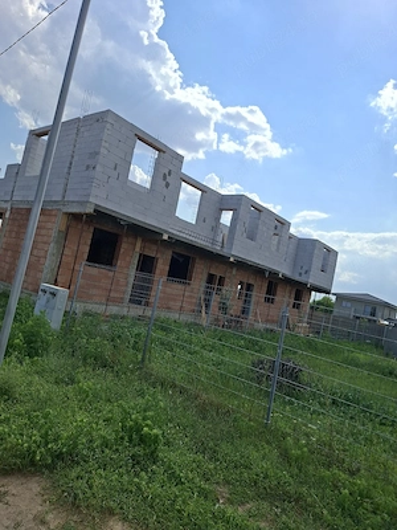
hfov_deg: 58.9
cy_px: 265
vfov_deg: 73.9
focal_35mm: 23
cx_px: 198
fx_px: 352
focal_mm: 5.54
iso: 50
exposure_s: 1/5000
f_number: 1.8
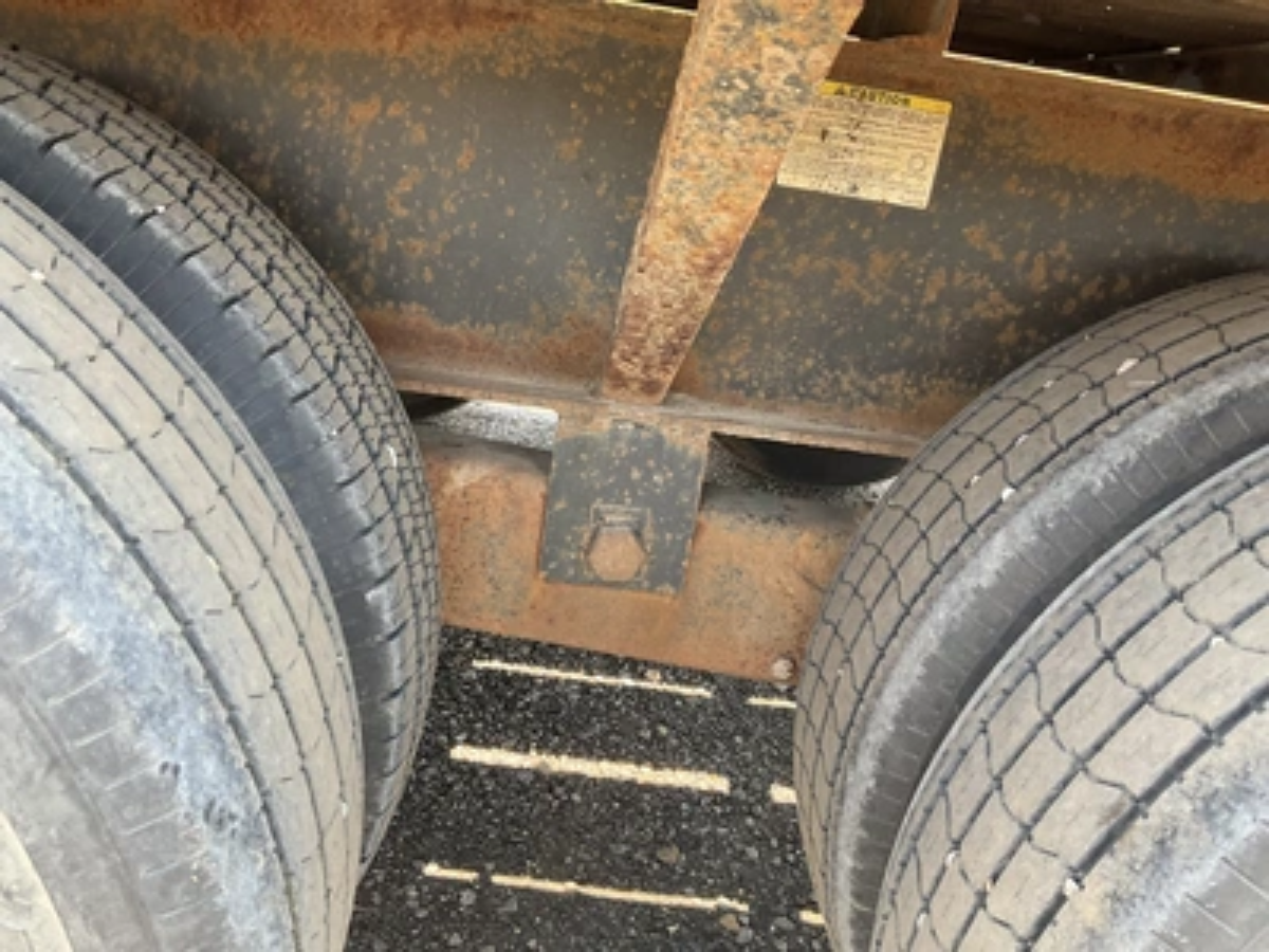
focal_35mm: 29
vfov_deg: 48.2
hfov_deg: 61.7
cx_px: 634
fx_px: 1063
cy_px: 476
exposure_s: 1/122
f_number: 1.8
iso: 50
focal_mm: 3
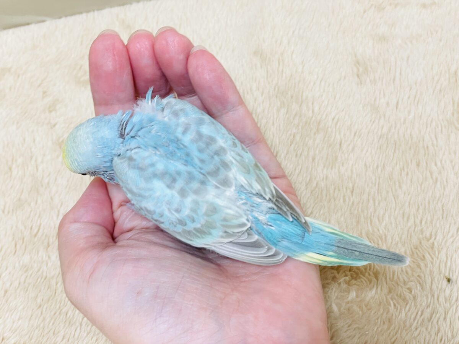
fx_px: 690
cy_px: 172
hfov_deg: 36.8
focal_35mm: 52
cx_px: 230
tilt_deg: -57.6
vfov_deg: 28.0
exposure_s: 1/105
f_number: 2
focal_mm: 6
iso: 125
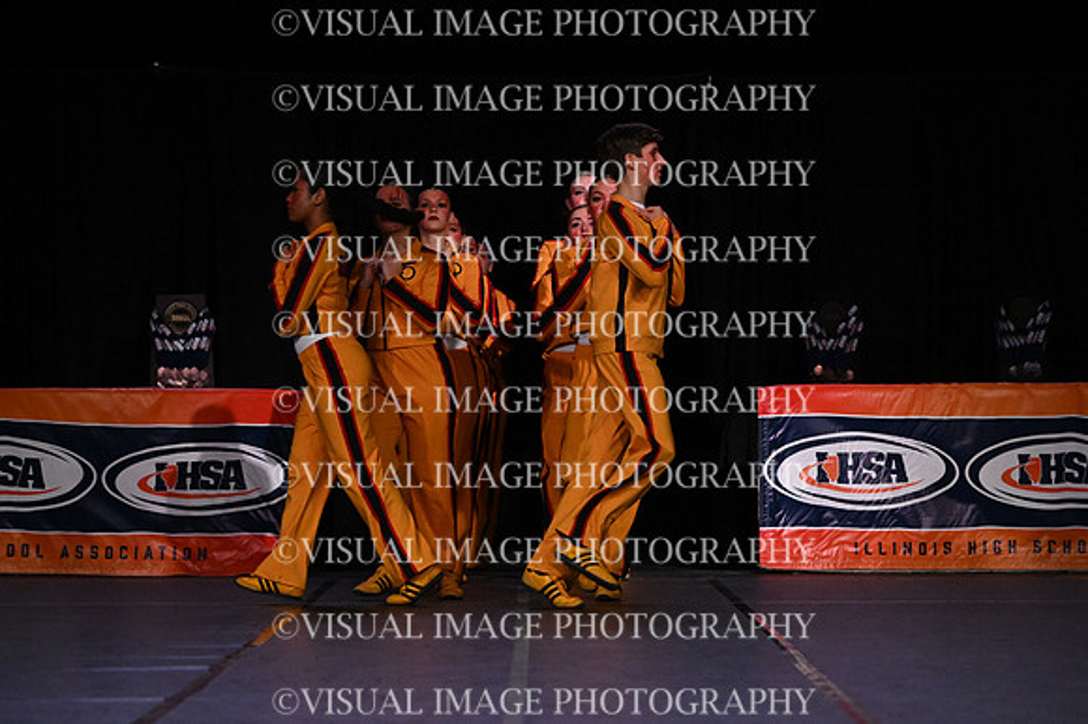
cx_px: 544
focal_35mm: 180
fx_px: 5437
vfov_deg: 7.6
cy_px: 362
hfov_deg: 11.4
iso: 6400
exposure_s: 1/1000
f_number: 4
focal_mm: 120
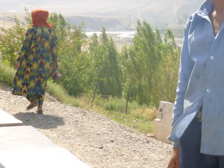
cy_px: 18
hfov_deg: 18.3
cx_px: 217
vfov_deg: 14.0
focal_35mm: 105
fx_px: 679
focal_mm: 9.2
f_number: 4.1
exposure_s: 1/400
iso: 100
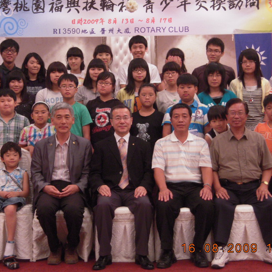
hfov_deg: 22.8
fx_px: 676
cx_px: 122
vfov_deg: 22.8
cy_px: 131
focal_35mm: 76
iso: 400
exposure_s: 1/15
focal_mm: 10.5
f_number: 3.9
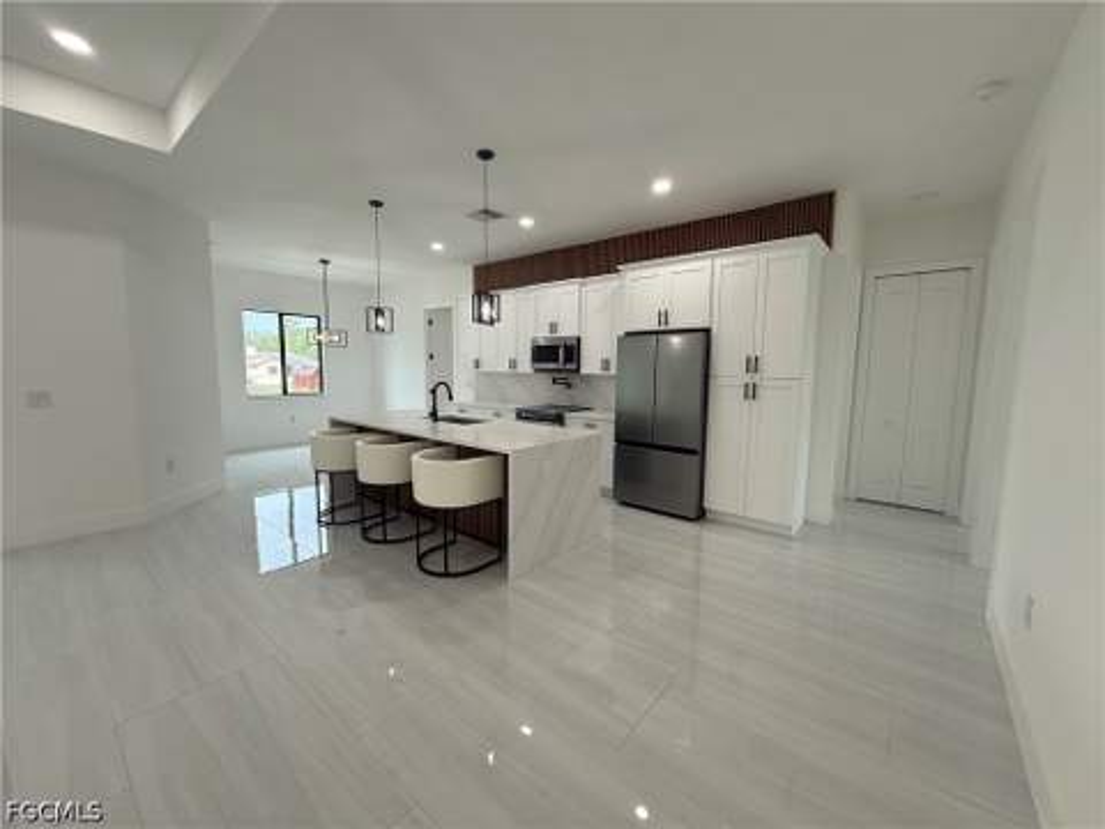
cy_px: 414
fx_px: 447
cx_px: 552
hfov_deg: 102.1
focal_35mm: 14
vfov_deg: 85.7
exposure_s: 1/120
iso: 100
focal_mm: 2.22
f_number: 2.2
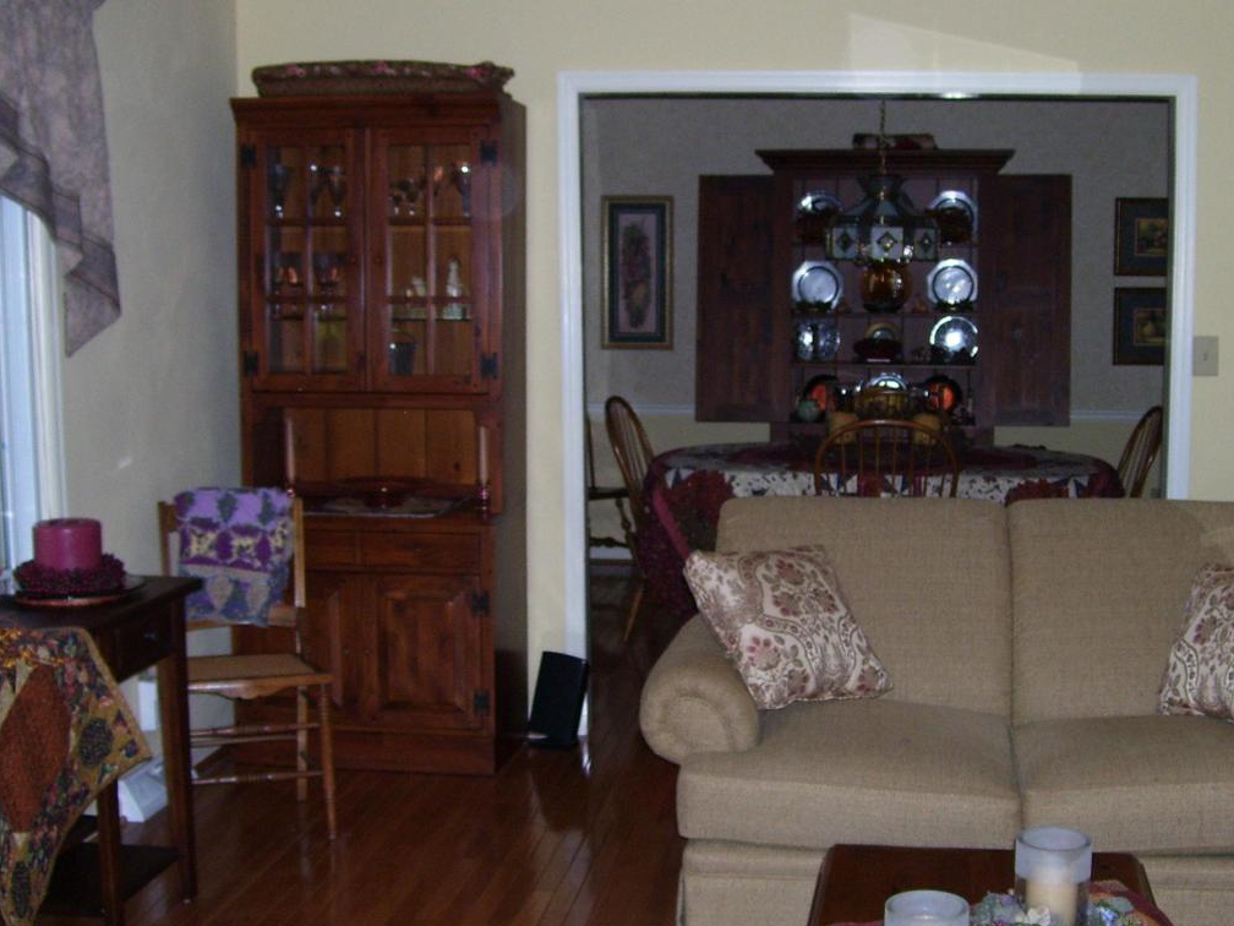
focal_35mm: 47
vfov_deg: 30.9
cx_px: 708
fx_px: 1675
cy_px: 510
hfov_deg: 40.3
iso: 160
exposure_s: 1/60
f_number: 2.7
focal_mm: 6
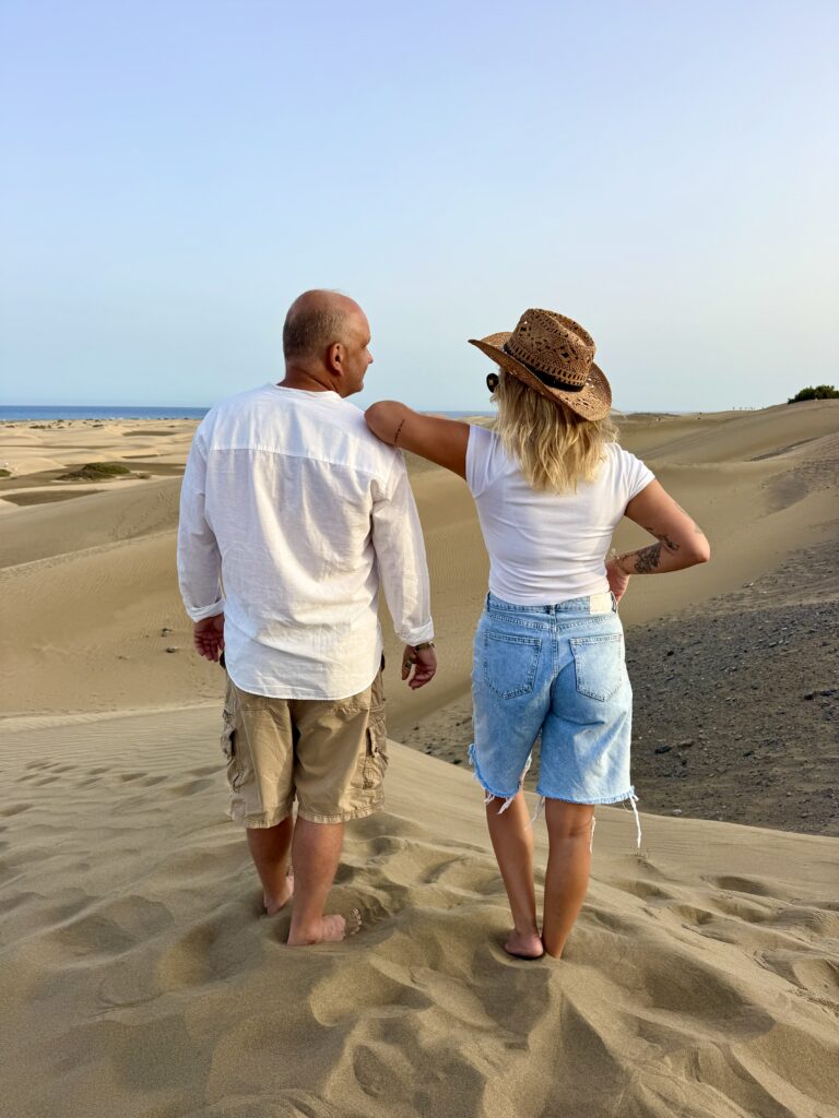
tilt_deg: -10.6
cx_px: 420
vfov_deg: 71.6
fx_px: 776
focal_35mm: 24
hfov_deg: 56.8
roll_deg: -0.1
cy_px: 559
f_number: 1.78
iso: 80
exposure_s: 1/1678
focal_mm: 6.76
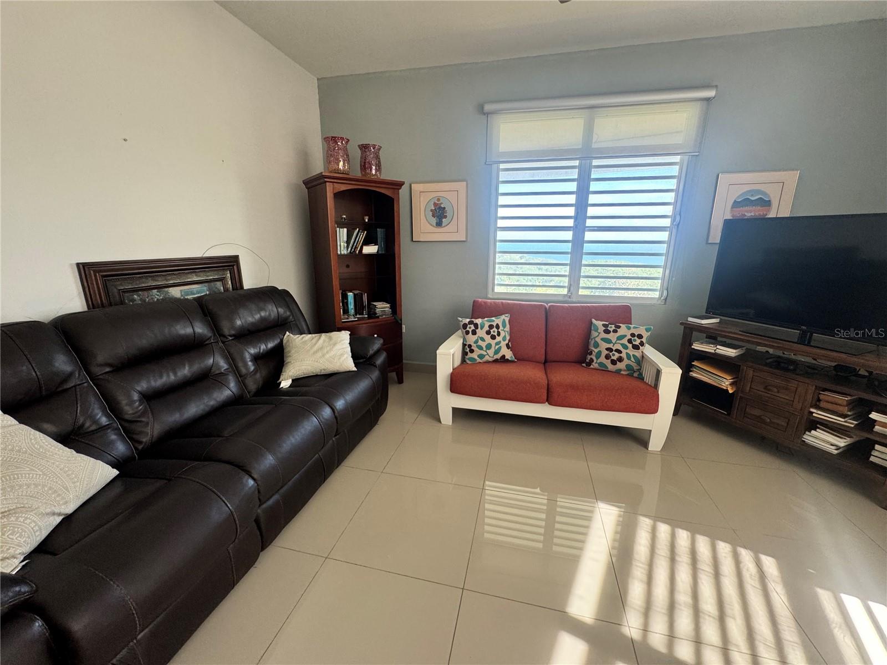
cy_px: 332
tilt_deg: -14.0
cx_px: 444
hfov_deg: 102.1
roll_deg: +0.2
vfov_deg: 85.7
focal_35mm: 14
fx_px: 359
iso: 200
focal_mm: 2.22
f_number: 2.2
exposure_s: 1/99
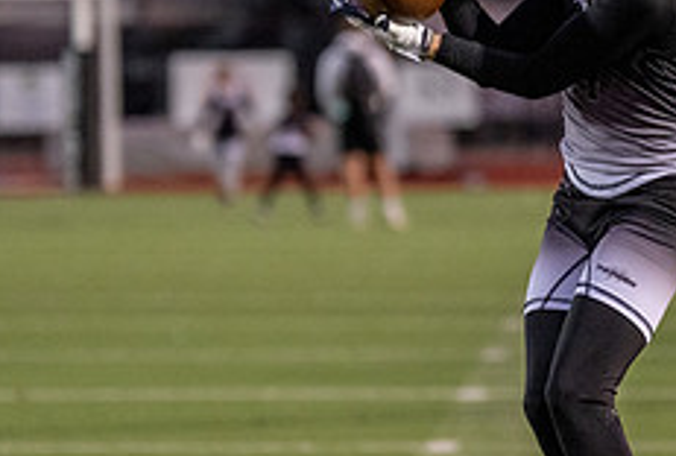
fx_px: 7484
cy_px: 178
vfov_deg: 3.5
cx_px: 653
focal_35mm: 397
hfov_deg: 5.2
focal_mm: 128
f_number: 2.8
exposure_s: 1/1000
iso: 4000
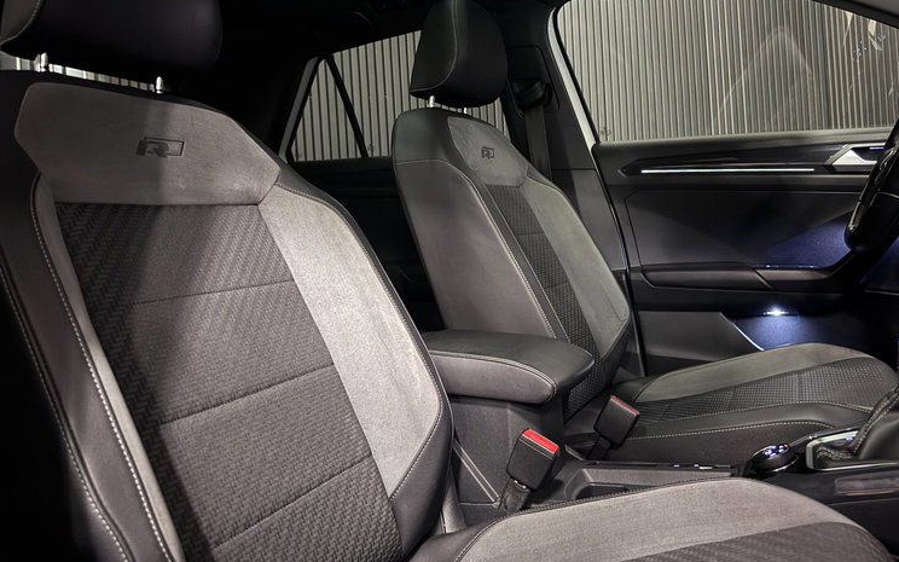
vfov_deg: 47.3
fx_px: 637
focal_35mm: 26
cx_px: 442
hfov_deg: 70.4
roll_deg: +3.1
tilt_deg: +0.8
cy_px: 222
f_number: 1.78
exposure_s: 1/9
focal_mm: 6.76
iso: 1600
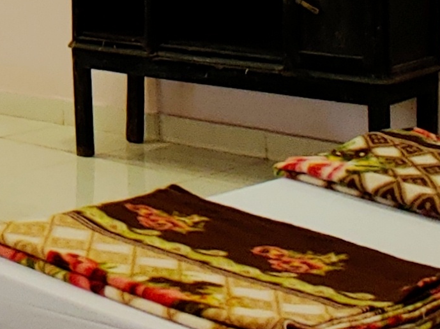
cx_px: -211
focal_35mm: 87
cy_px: -210
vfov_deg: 15.3
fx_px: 1105
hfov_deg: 19.7
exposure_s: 1/33
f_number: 2.2
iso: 500
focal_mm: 2.25
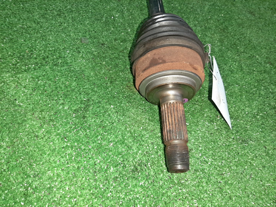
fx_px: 207
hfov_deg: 67.3
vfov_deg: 53.1
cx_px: 138
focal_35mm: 26
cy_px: 104
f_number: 1.7
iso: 220
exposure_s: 1/50
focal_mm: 3.93
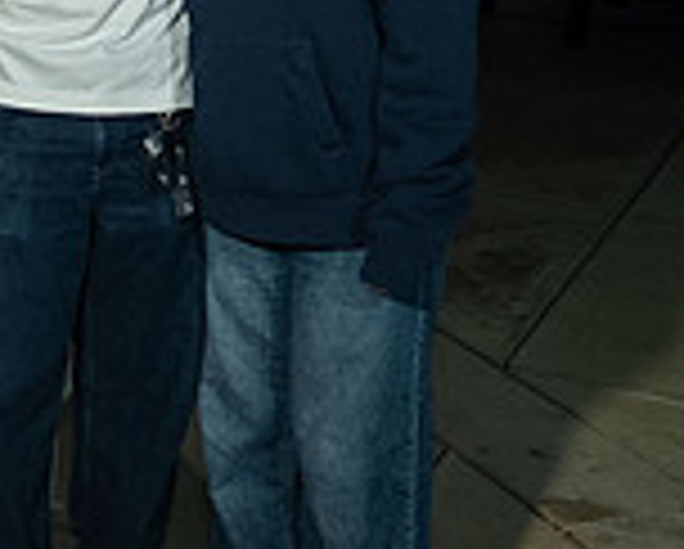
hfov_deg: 17.9
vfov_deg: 17.7
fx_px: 1743
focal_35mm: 86
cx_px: -540
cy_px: 92
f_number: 3.5
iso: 640
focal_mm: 24
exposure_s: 1/160
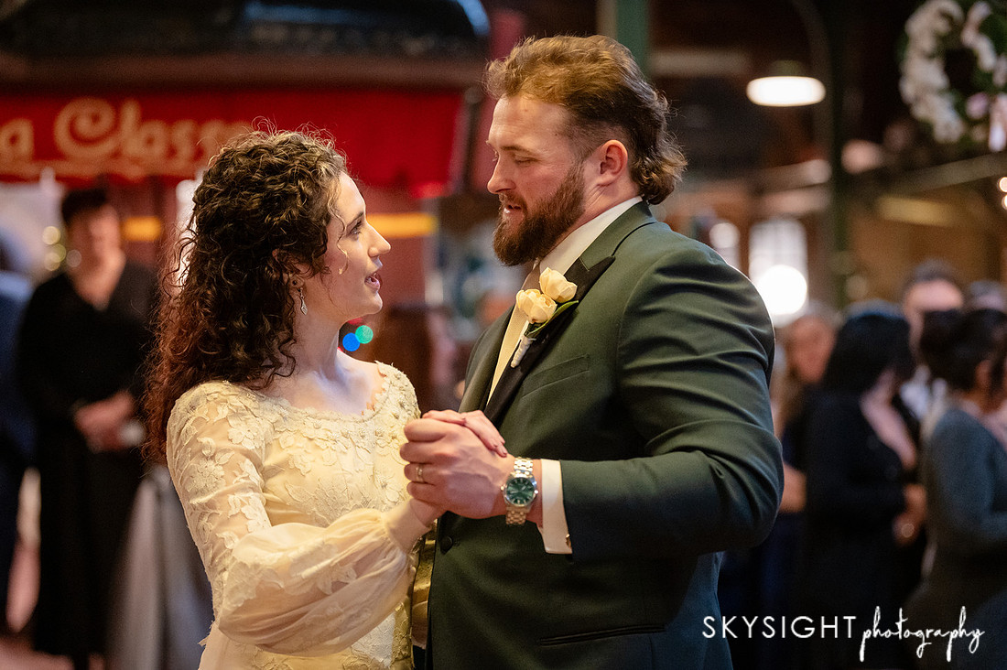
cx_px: 504
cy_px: 335
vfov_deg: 11.8
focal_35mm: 116
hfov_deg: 17.6
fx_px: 3254
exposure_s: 1/125
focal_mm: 116
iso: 8000
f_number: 2.8
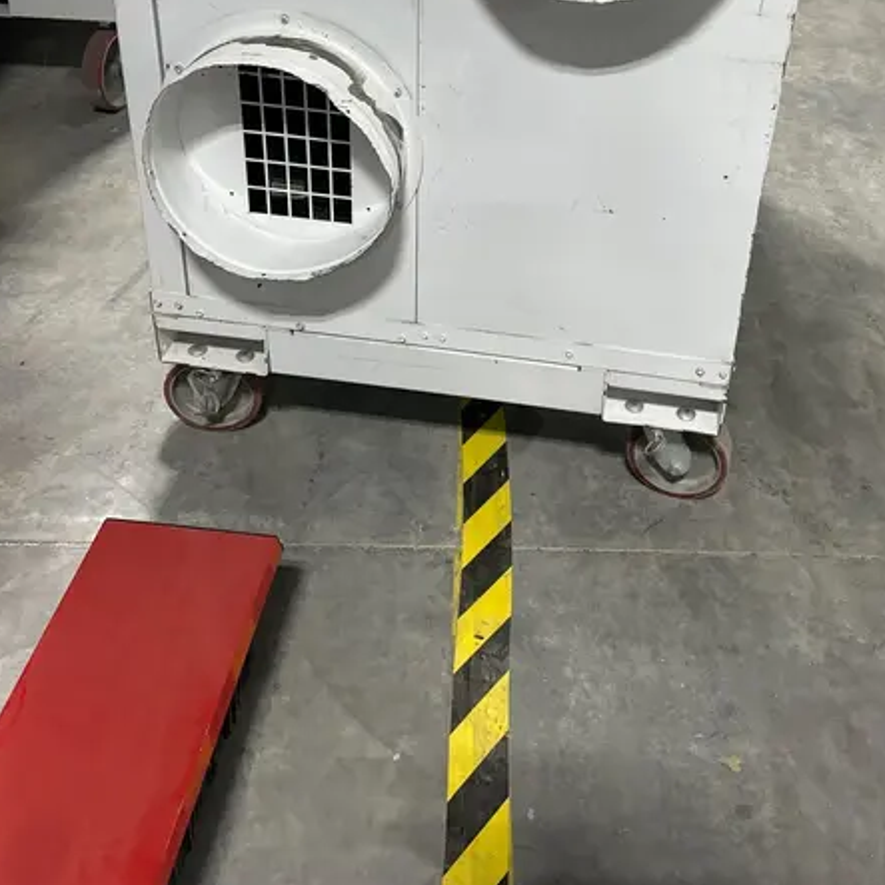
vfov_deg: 41.7
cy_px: 161
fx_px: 1099
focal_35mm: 38
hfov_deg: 43.8
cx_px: 495
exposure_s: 1/120
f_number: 1.5
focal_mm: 5.7
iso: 80
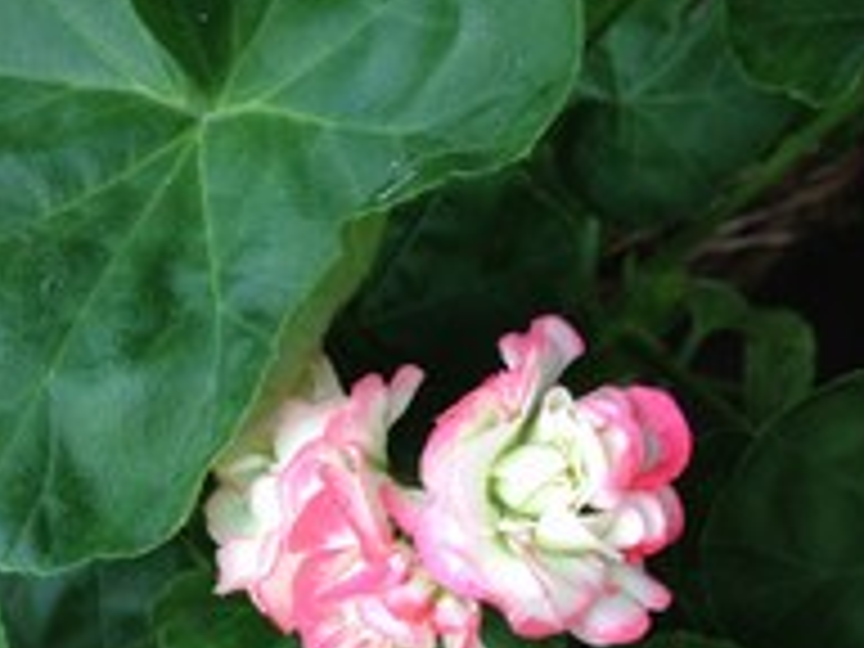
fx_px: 2047
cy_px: 657
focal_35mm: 82
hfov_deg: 23.4
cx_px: 140
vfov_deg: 17.5
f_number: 2.4
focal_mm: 4.28
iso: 64
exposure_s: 1/120
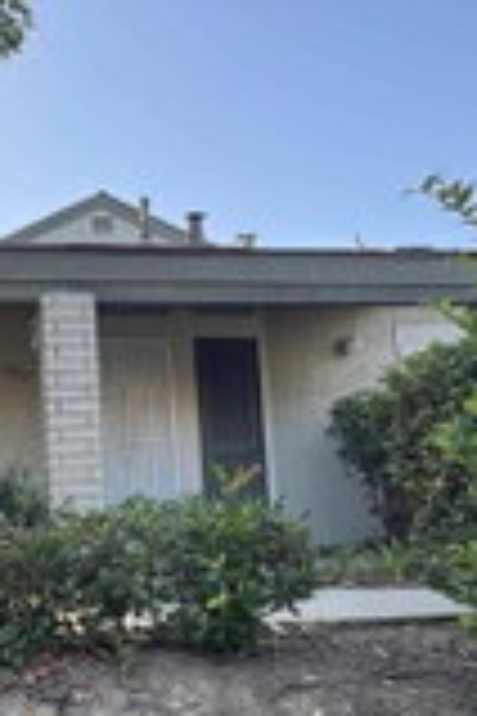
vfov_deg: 49.3
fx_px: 775
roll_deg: +1.5
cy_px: 423
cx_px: 47
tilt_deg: +9.0
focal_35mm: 39
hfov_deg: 32.5
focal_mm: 2.22
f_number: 2.2
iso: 40
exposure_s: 1/170
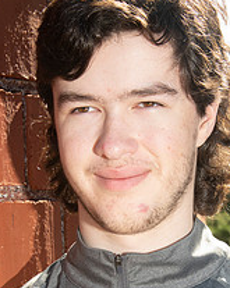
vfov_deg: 13.1
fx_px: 1254
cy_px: 227
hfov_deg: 10.5
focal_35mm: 147
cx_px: 146
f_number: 13
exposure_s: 1/160
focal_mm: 72
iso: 800
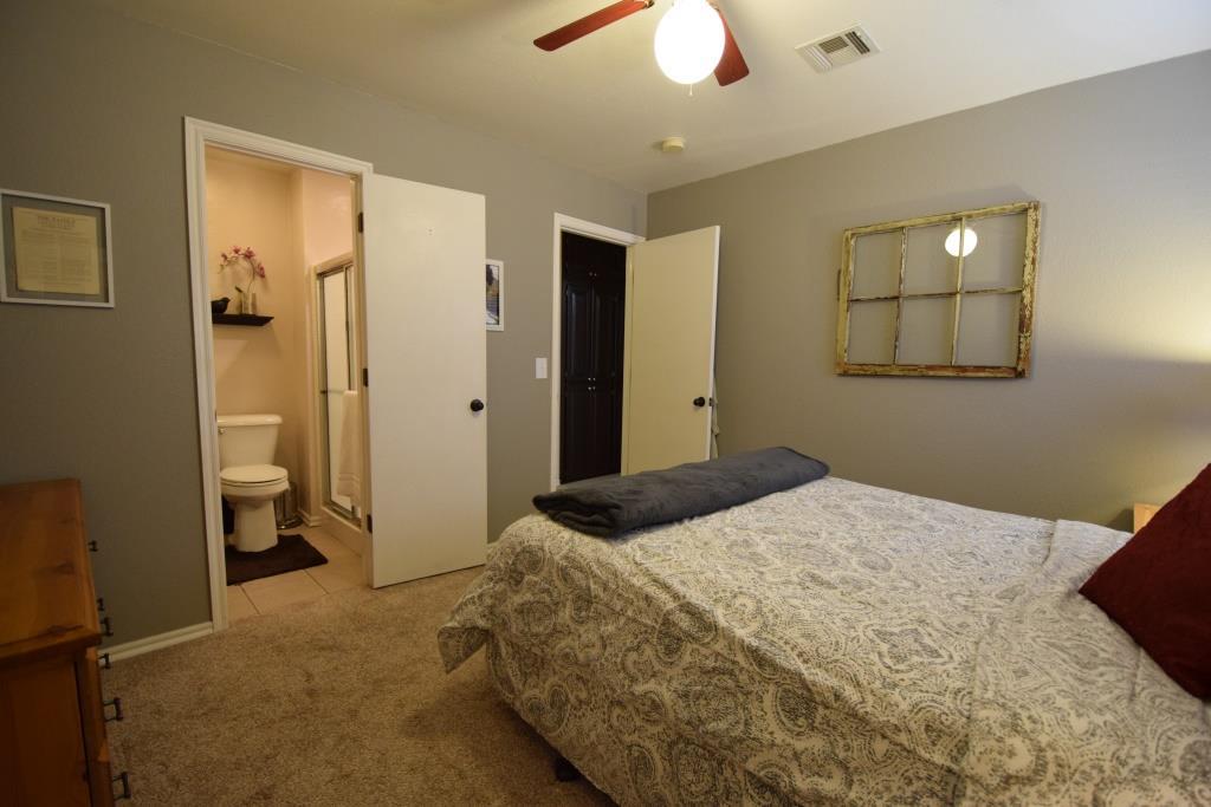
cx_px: 606
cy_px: 404
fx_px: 505
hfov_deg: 100.4
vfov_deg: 77.3
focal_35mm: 15
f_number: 3.5
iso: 1250
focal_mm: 10
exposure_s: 1/60
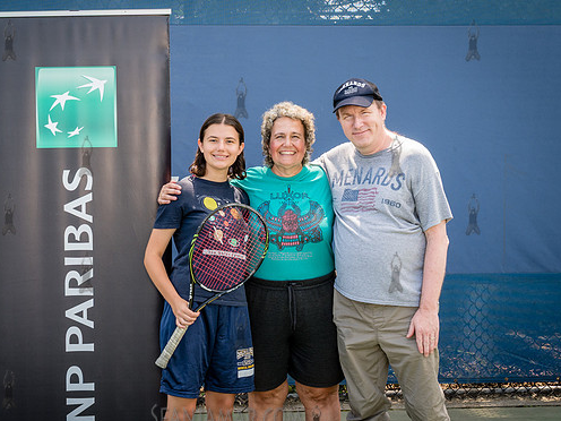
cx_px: 189
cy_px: 216
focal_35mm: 58
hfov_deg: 33.0
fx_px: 940
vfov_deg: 25.2
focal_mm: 35
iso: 500
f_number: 8
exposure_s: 1/125
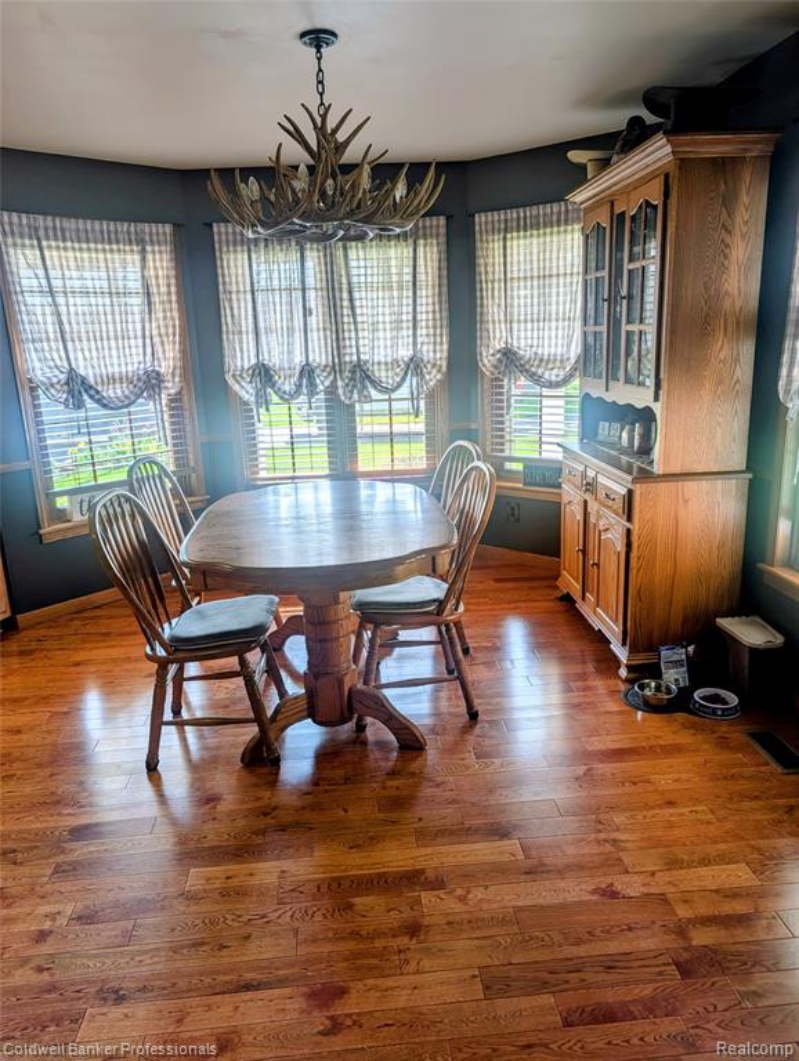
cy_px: 530
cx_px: 400
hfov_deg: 56.9
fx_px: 737
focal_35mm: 24
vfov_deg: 71.5
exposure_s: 1/441
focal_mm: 6.9
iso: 19
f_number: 1.68
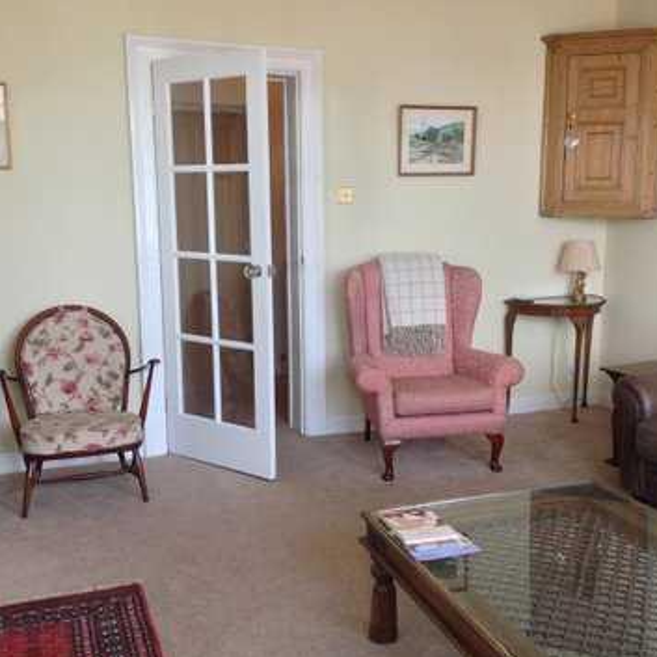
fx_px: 902
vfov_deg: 40.0
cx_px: 385
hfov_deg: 39.9
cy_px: 330
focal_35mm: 42
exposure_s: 1/60
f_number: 2.4
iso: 80
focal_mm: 4.28
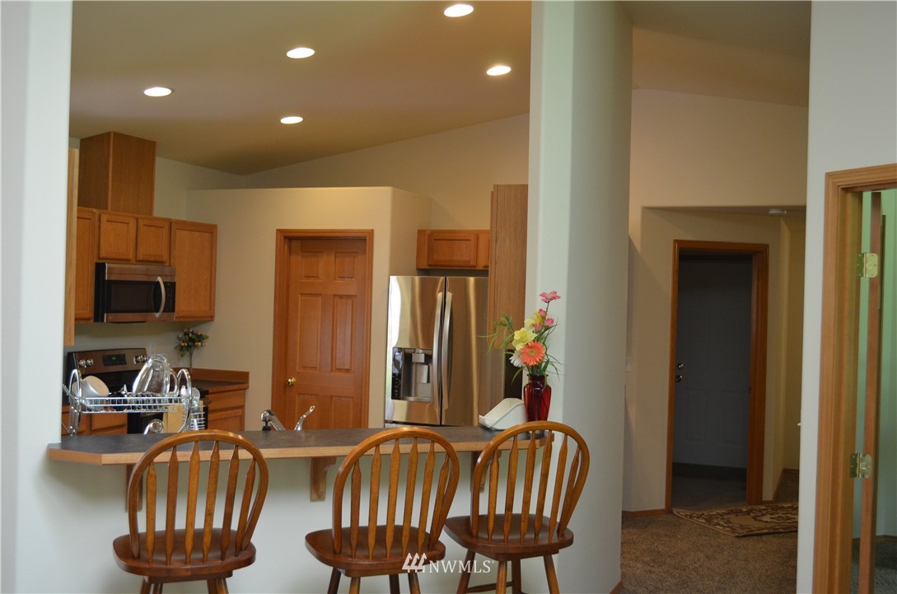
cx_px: 448
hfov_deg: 49.6
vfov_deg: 34.1
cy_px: 297
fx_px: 970
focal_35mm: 39
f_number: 4.2
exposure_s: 1/30
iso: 800
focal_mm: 26
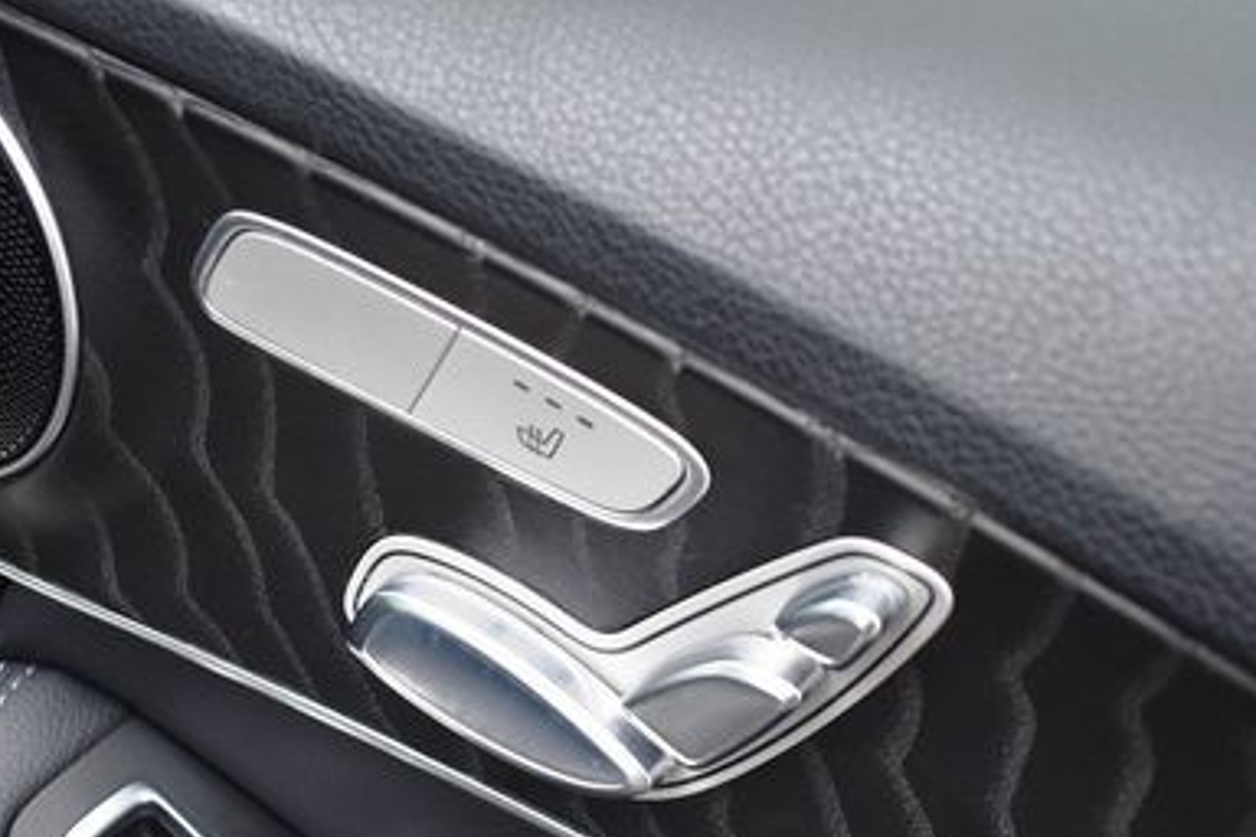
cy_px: 695
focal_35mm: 45
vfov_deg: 29.1
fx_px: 1570
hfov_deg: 43.5
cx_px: 697
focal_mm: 18
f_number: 3.5
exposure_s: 1/250
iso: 800
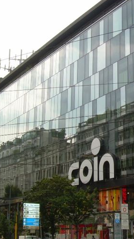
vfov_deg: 31.9
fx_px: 417
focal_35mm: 66
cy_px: 107
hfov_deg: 17.8
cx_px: 138
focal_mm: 6.3
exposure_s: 1/250
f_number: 4.6
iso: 50
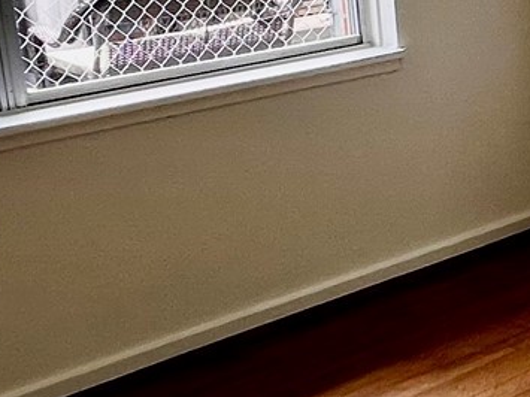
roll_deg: +2.0
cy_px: 69
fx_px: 1148
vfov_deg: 19.4
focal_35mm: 75
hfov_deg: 22.1
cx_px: 766
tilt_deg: -13.0
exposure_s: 1/99
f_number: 1.8
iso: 40
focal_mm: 1.57
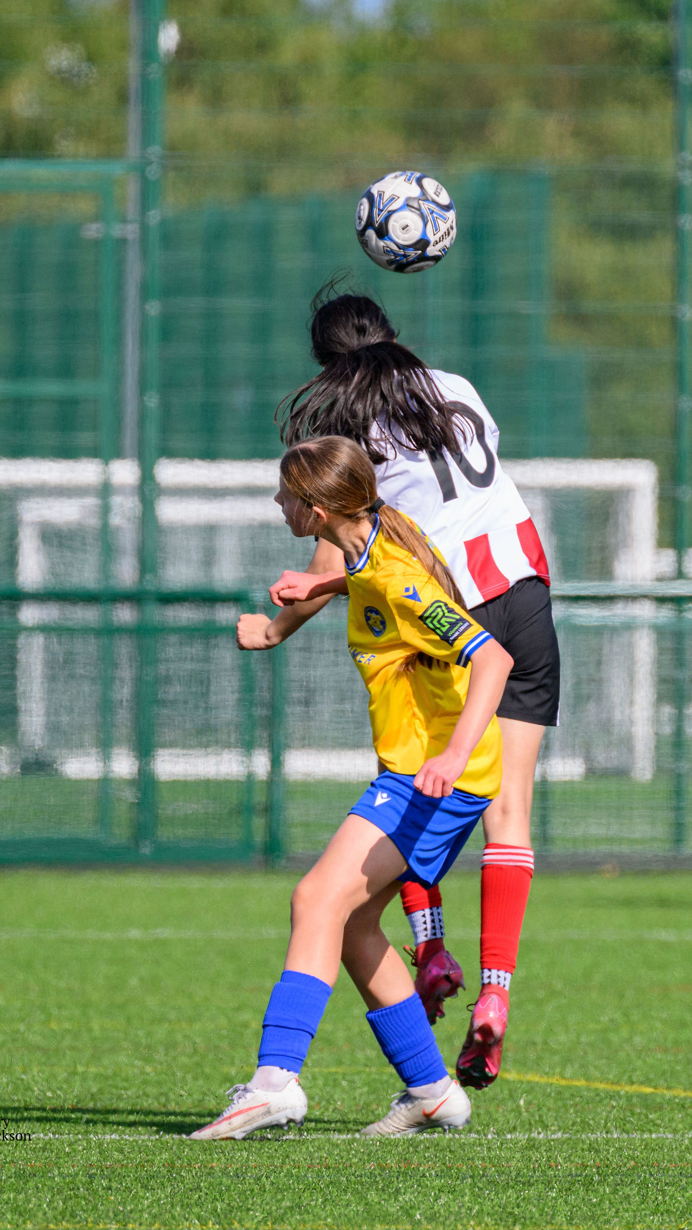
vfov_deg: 2.8
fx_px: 25576
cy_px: 502
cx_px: 494
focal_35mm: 784
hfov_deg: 1.6
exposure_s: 1/2000
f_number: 5.6
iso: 500
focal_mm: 400
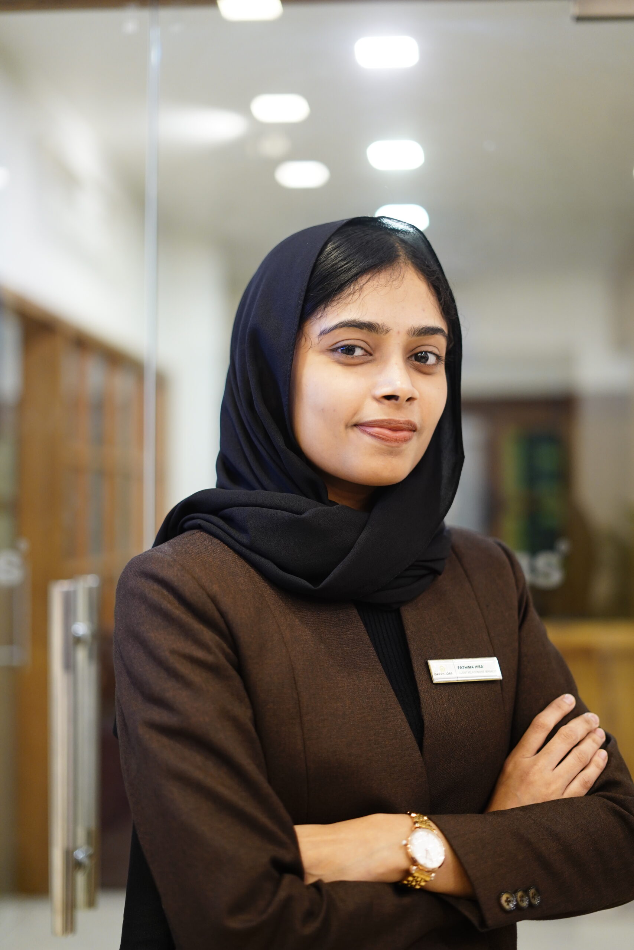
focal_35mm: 50
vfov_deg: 39.6
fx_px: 1321
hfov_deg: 27.0
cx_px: 317
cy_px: 475
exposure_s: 1/100
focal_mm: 50
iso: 1250
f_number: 1.8
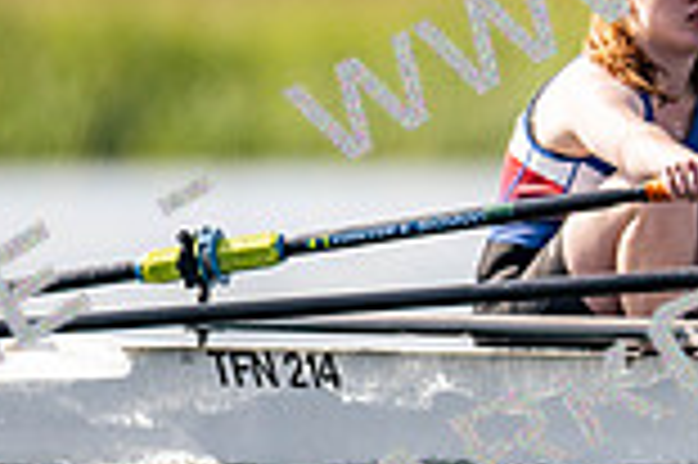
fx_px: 43481
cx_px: 842
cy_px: 173
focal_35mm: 2245
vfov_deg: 0.6
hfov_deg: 0.9
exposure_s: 1/2500
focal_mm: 600
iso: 160
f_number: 4
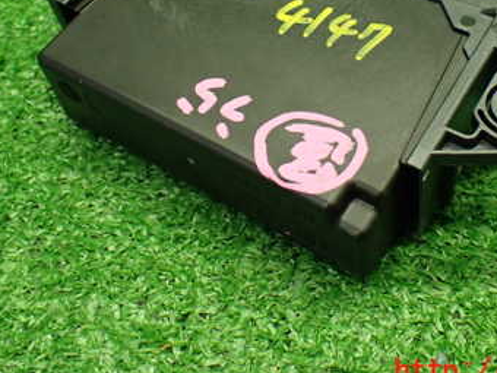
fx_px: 761
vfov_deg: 26.9
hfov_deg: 36.1
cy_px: 61
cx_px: 287
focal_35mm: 53
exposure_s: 1/125
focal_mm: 5.4
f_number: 2.3
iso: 640
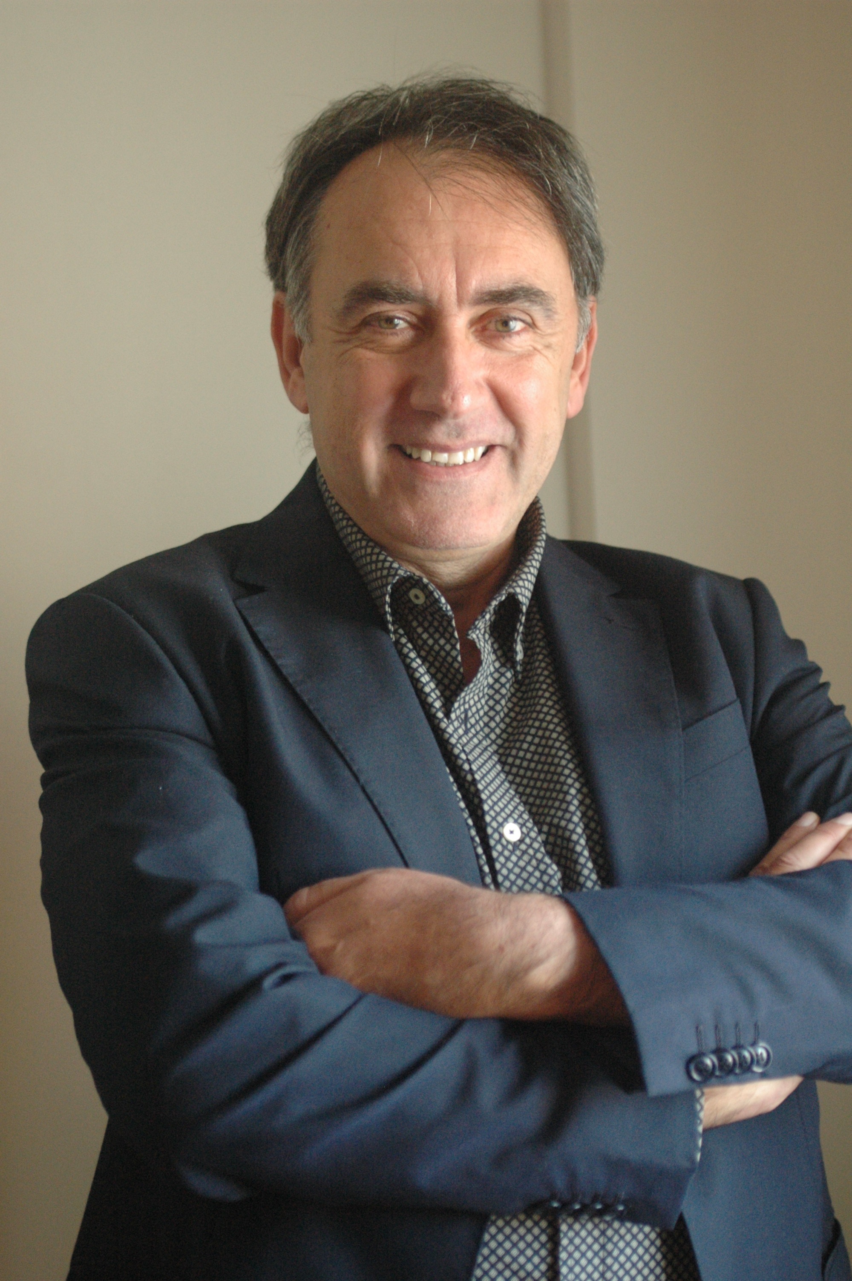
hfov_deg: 18.9
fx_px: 2561
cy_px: 640
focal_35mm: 72
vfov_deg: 28.1
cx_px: 426
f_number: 2.8
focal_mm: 48
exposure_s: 1/30
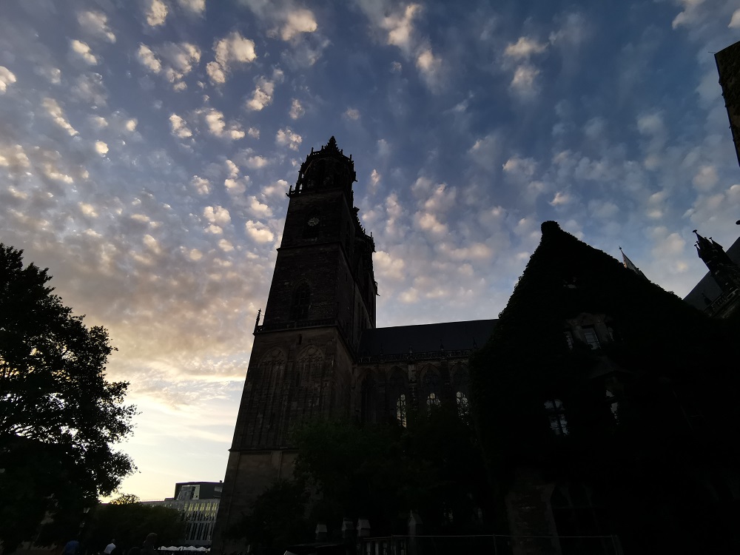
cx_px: 370
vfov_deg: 74.7
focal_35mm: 17
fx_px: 363
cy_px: 278
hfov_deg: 91.0
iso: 50
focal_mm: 2.26
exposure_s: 1/152
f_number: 2.2
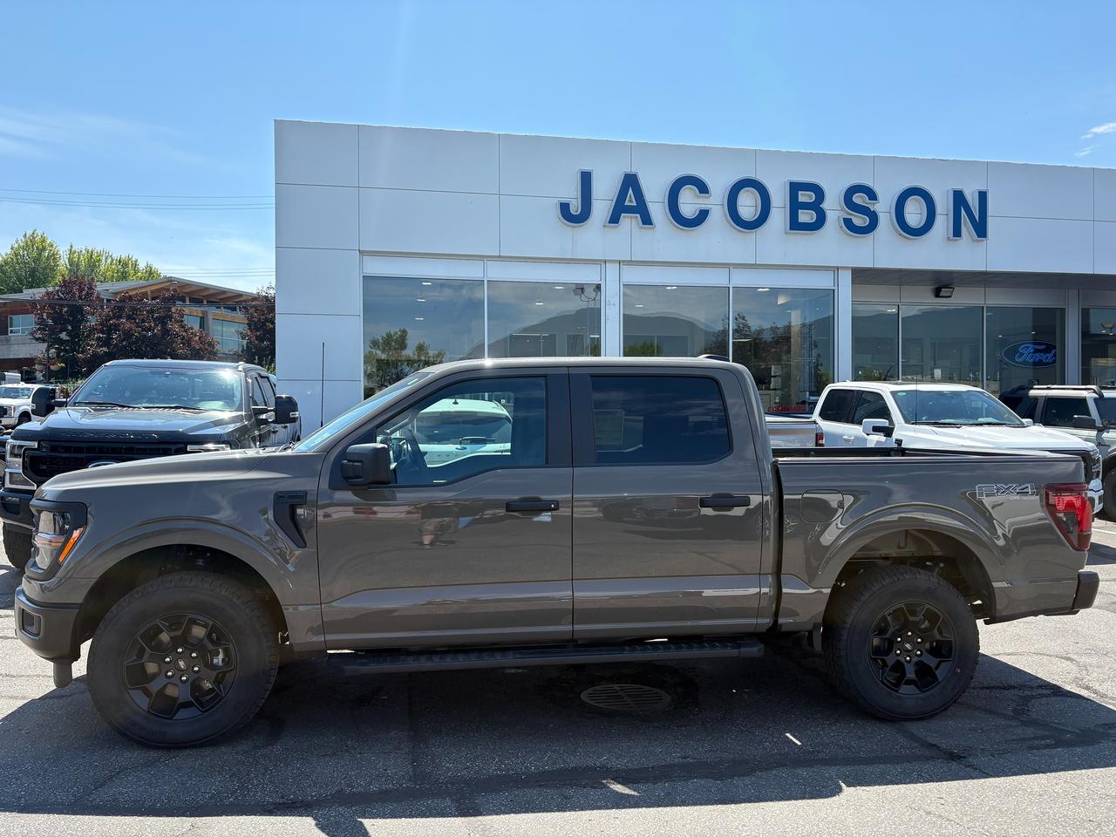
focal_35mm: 26
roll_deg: +0.0
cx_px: 558
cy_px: 418
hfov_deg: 67.3
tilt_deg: -0.5
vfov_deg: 53.1
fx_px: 838
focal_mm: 5.96
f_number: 1.6
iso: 50
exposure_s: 1/2208
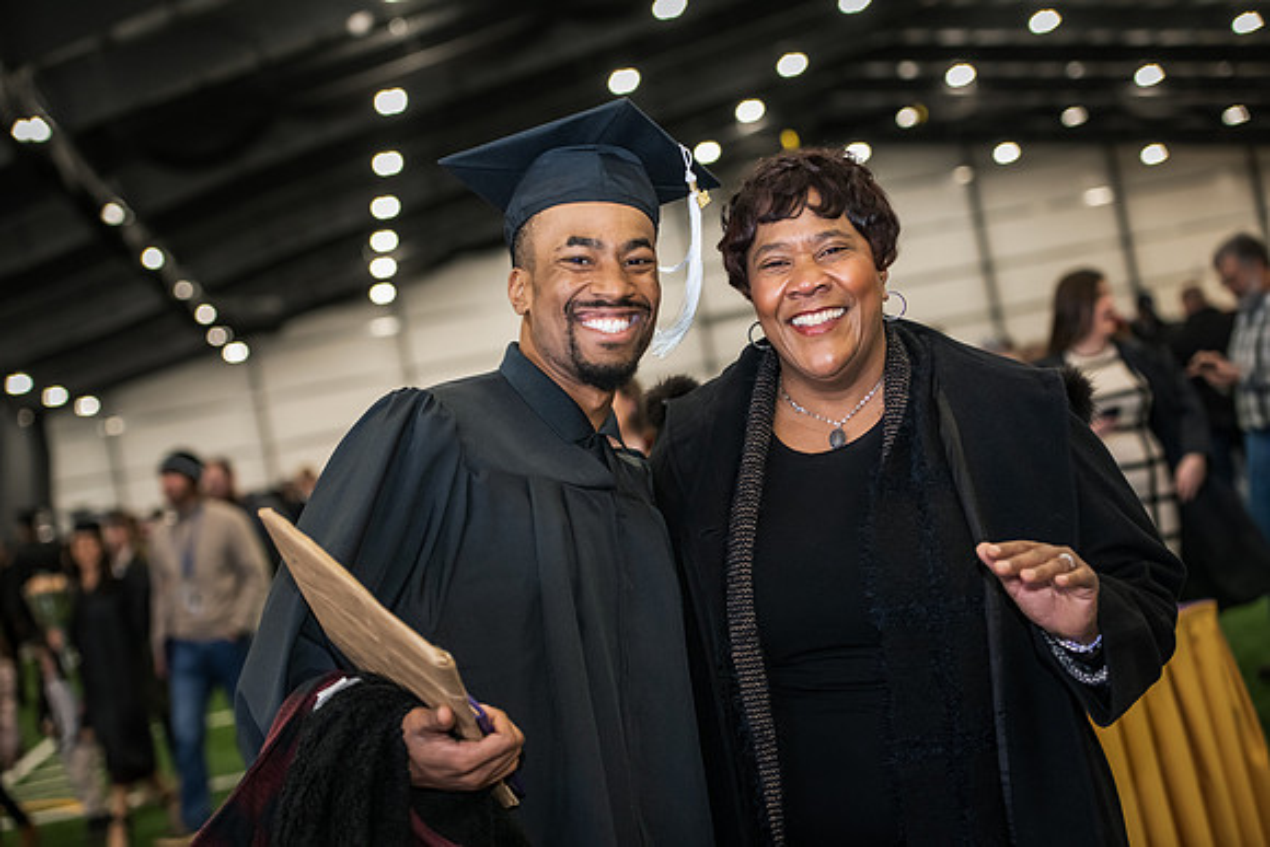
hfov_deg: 28.8
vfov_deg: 19.5
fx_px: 2470
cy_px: 424
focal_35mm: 70
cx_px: 635
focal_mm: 70
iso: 2000
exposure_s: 1/200
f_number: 3.5
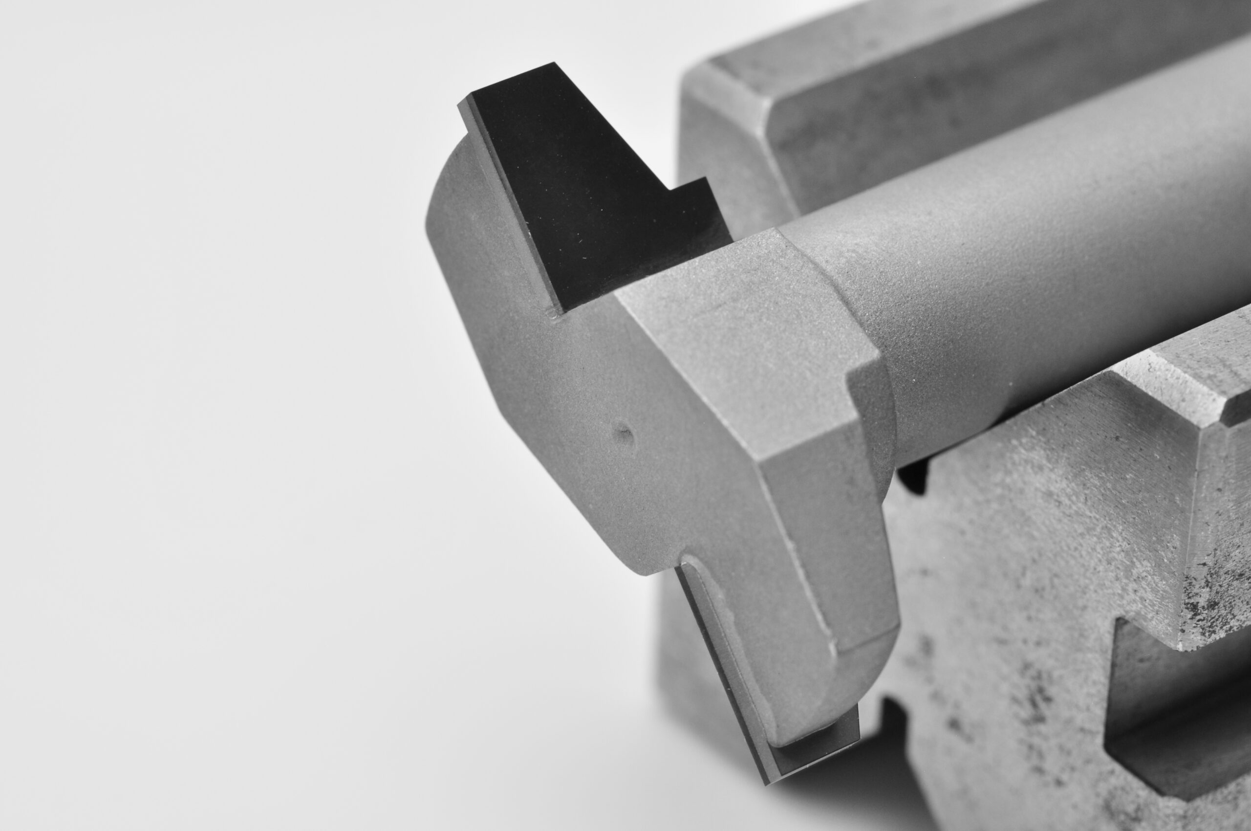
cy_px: 416
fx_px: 3124
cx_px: 626
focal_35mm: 90
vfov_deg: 15.1
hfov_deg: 22.6
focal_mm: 60
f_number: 16
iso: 250
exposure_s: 1/6
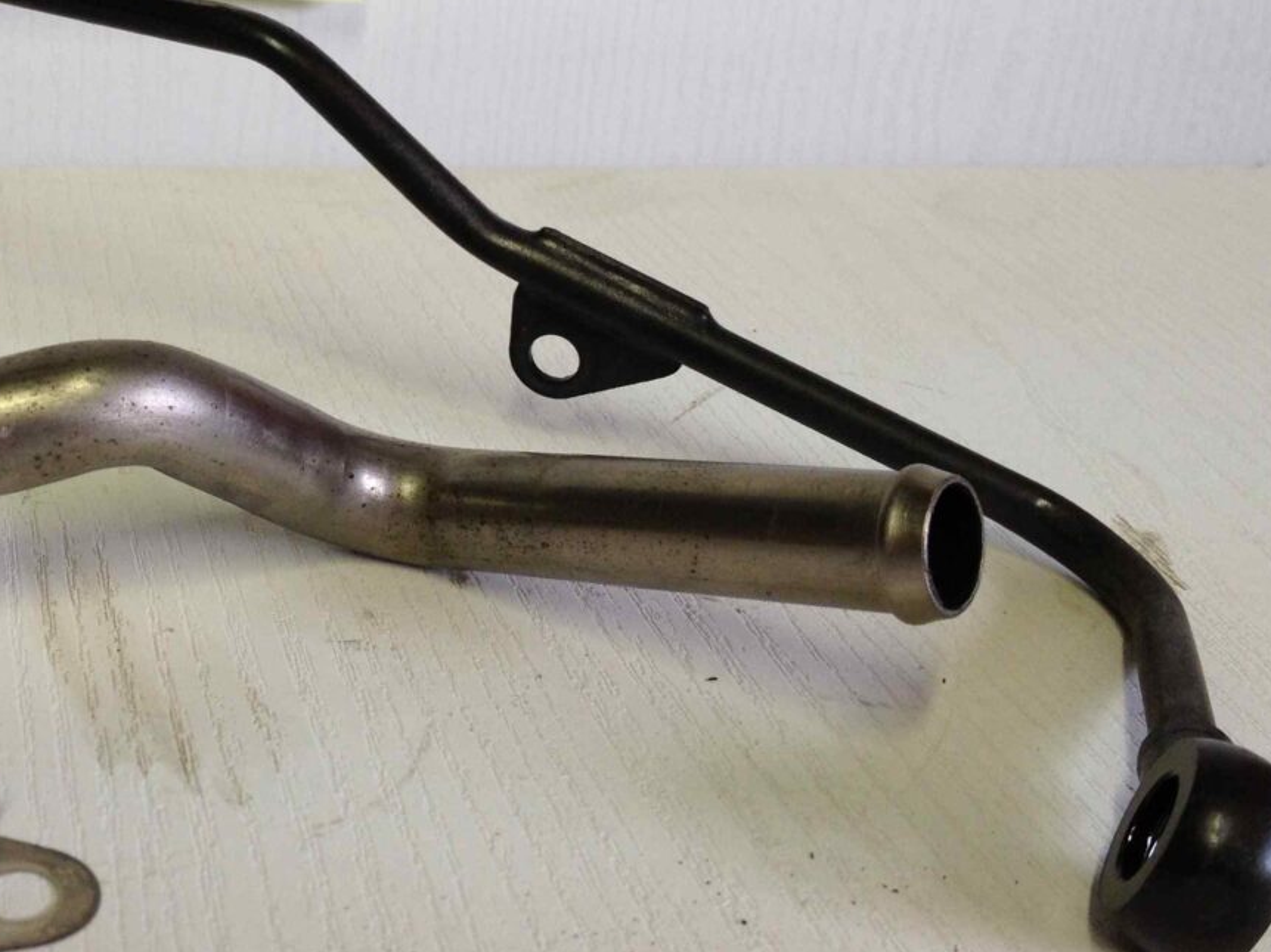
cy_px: 299
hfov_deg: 31.0
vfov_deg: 23.9
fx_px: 2239
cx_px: 280
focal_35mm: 61
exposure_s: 1/40
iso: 64
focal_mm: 4.28
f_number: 2.4
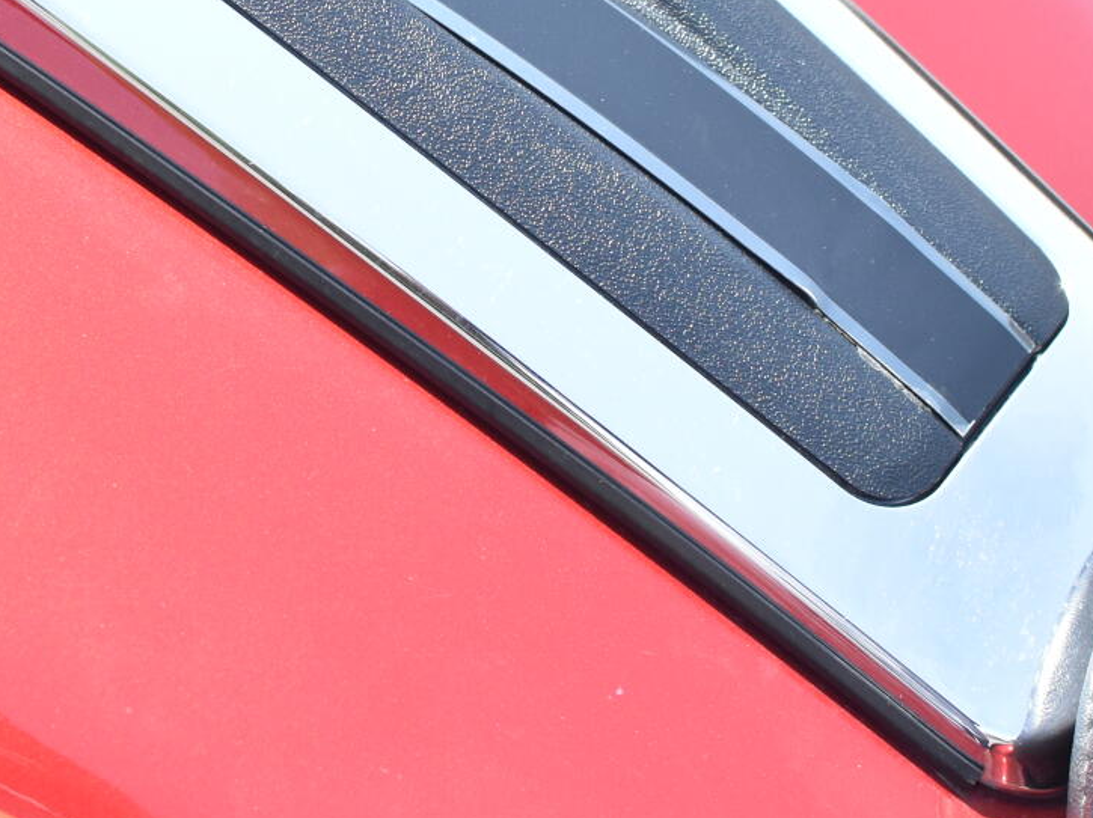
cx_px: 151
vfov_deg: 10.5
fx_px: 4397
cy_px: -37
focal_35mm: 139
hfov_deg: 14.1
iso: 800
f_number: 4.5
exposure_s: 1/1600
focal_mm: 35
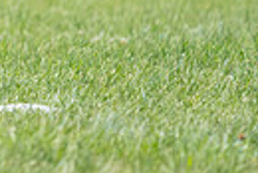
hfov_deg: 1.6
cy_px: -150
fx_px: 9356
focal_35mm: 1304
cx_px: -278
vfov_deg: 1.1
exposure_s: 1/4000
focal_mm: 293
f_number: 5.6
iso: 1250
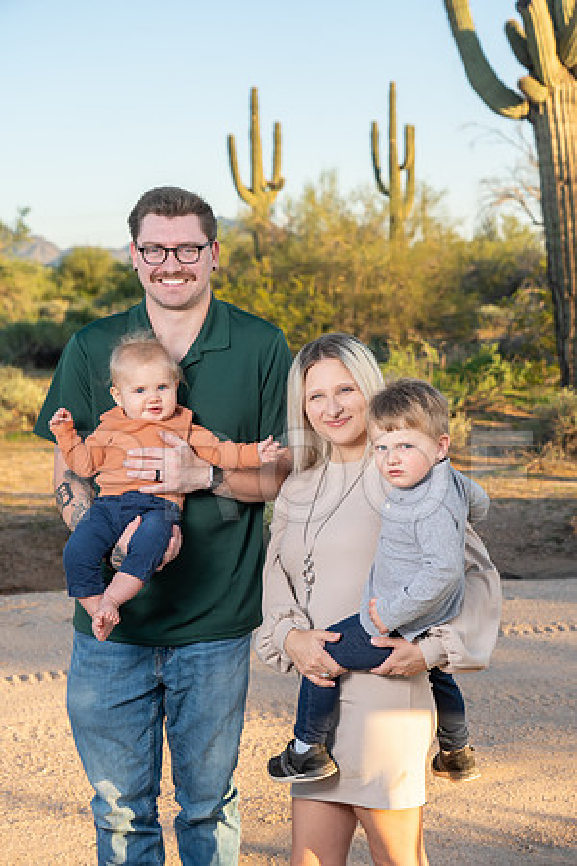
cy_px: 433
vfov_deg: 31.0
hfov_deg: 20.9
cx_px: 288
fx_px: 1563
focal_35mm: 65
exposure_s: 1/160
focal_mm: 65
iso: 100
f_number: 6.3
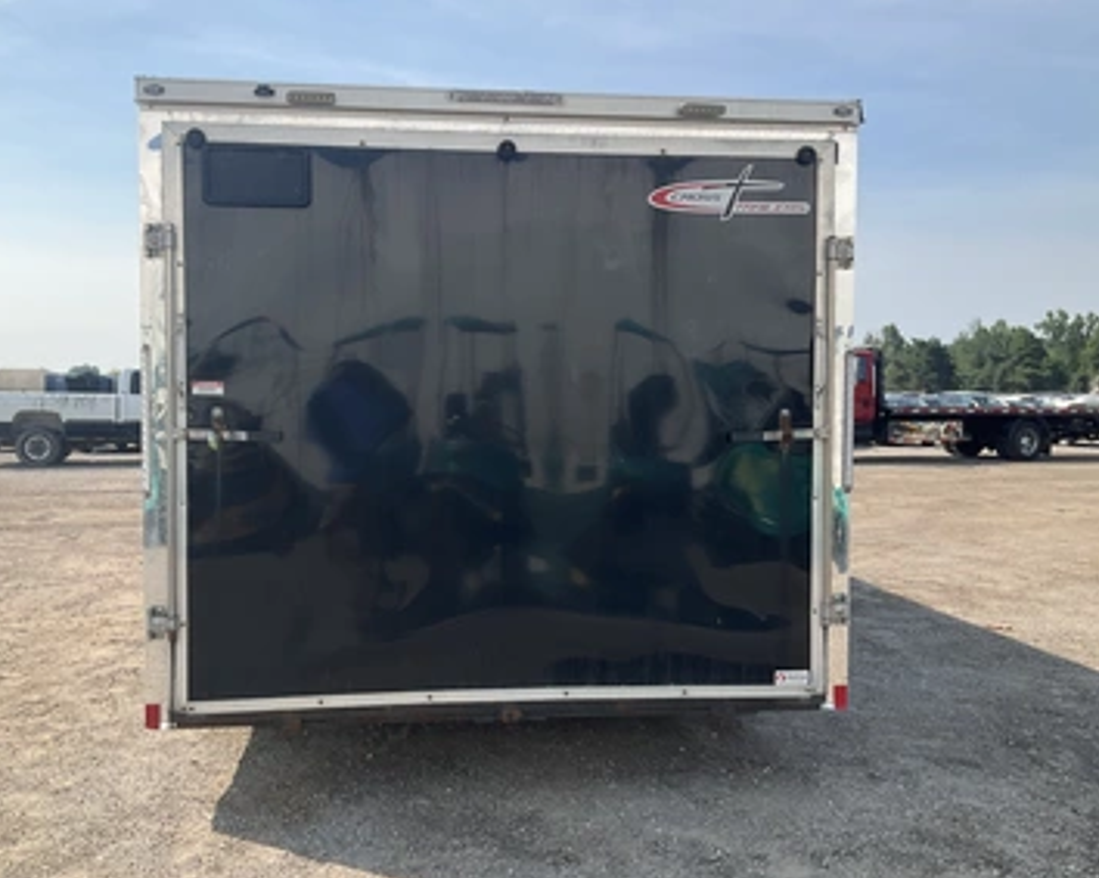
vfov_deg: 45.8
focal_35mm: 32
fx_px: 1041
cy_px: 437
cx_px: 481
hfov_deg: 55.5
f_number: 1.8
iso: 25
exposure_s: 1/1490
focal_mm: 3
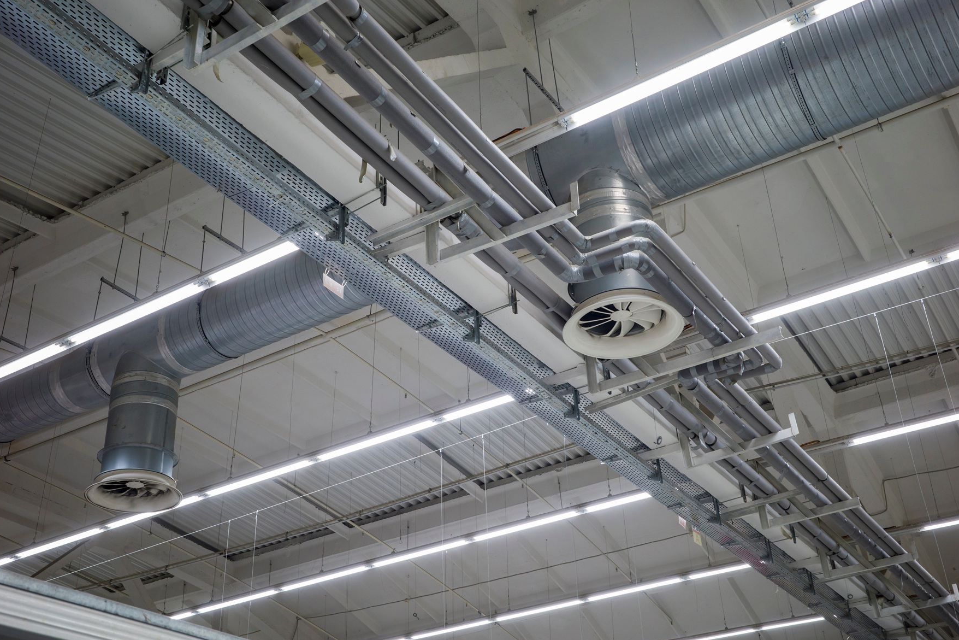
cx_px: 477
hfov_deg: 47.4
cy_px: 315
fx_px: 1092
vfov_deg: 32.6
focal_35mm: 41
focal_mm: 26
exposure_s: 1/15
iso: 500
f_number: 6.3
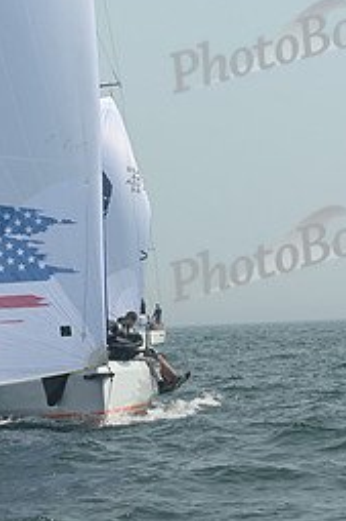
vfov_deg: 9.1
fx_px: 3233
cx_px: 64
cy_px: -37
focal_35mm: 224
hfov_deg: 6.1
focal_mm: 98
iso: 320
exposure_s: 1/1250
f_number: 7.1
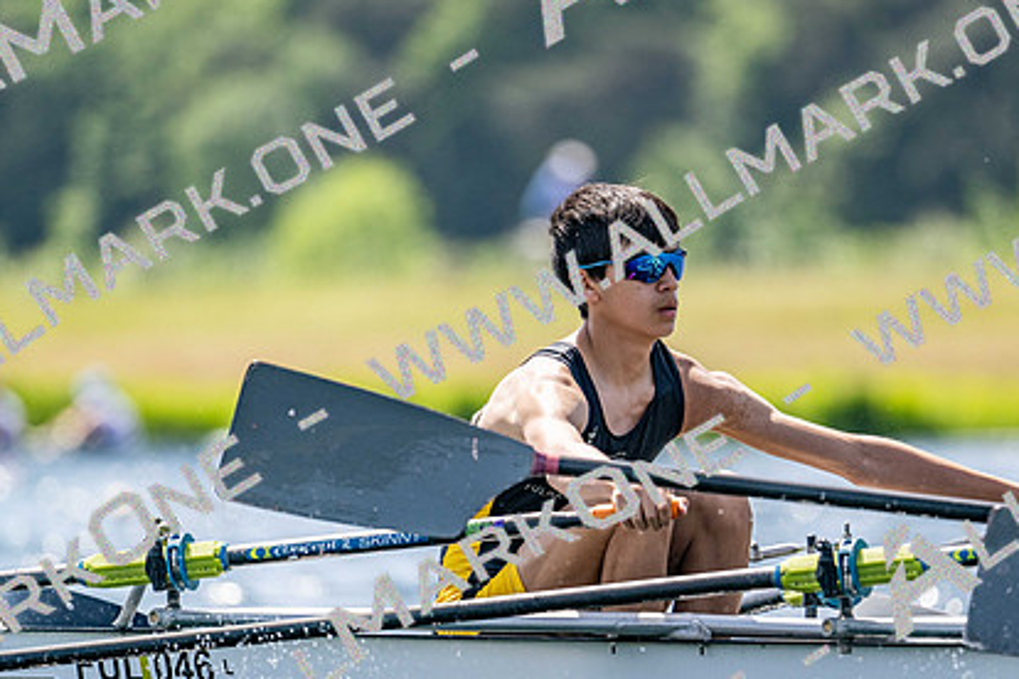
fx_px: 15878
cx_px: 672
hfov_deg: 3.7
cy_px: 407
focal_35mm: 561
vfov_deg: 2.5
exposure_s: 1/2500
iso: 360
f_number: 4.5
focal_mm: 400
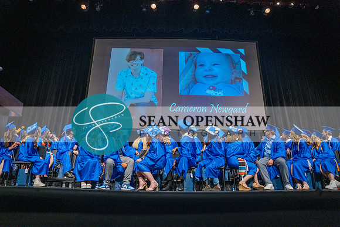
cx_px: 170
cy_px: 114
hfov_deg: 73.7
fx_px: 227
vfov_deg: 53.2
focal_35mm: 24
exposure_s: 1/160
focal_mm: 24
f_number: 2.8
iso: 2500
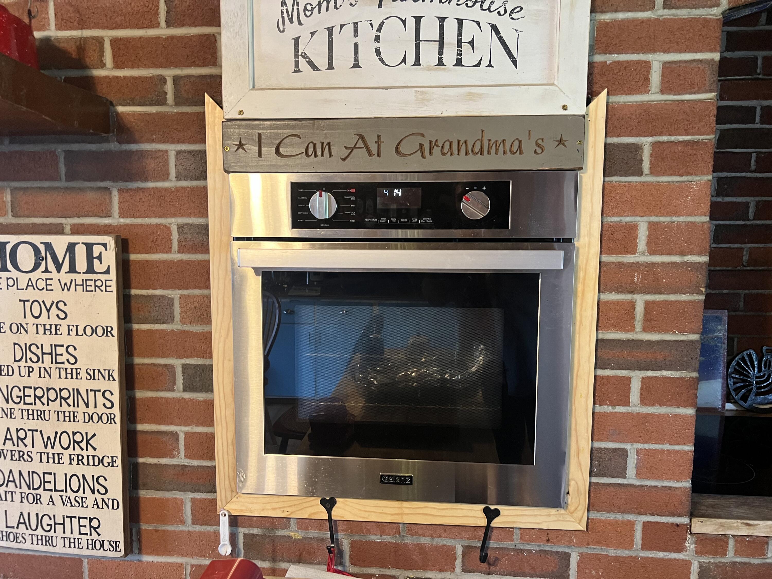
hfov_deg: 67.3
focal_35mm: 26
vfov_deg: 53.1
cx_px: 386
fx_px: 580
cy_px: 290
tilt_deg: -7.7
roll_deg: -0.4
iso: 320
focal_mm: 5.7
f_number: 1.5
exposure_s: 1/60
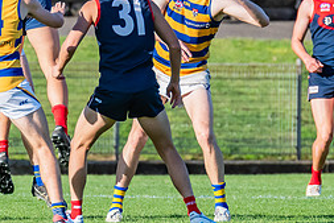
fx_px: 13079
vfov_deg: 1.0
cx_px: 15
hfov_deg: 1.5
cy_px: -41
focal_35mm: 1409
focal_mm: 420
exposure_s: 1/1600
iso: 800
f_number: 7.1
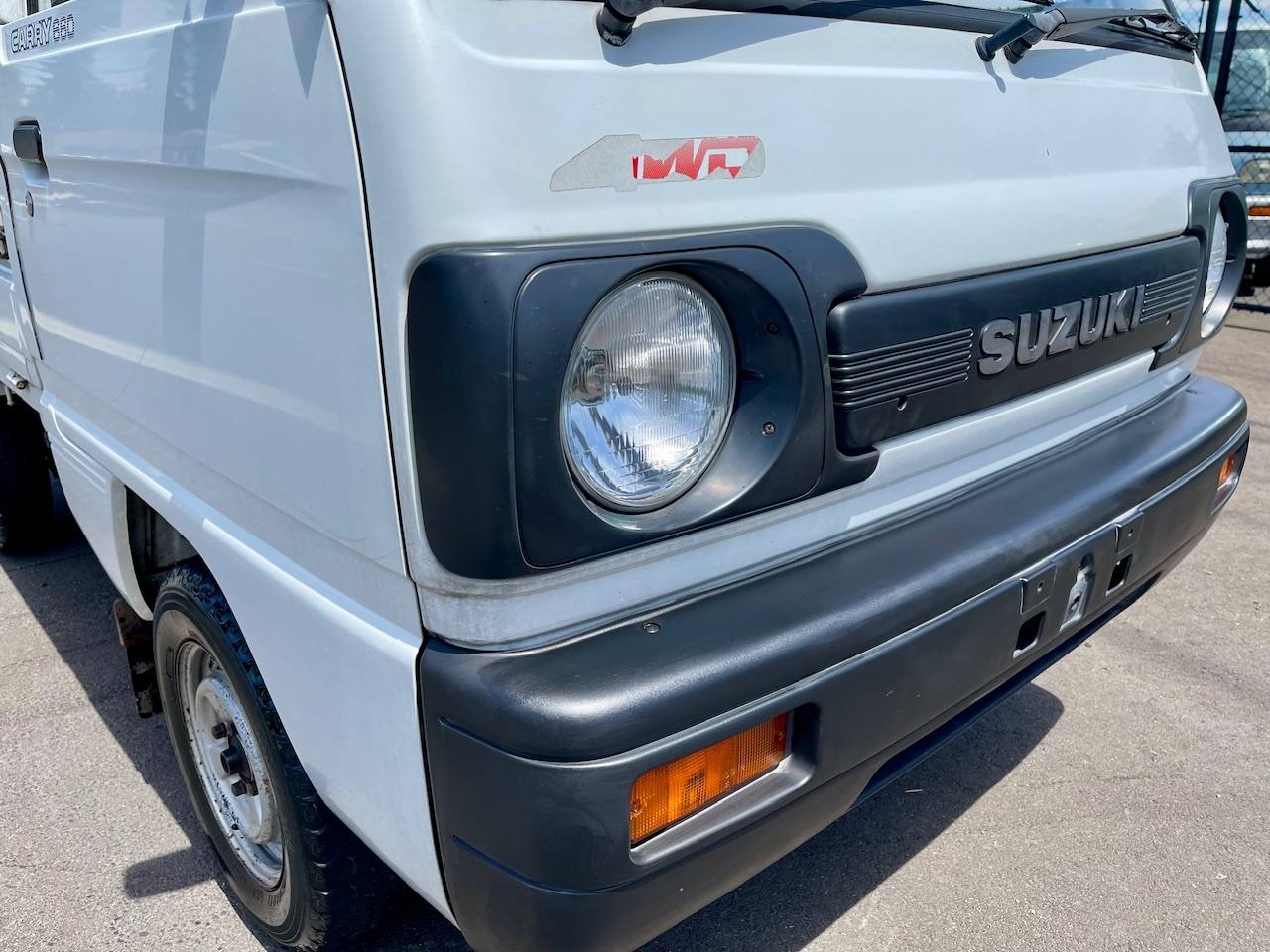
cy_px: 476
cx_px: 635
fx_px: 917
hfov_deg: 69.4
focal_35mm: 25
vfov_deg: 54.9
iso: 32
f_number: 1.6
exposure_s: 1/3165
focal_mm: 5.1
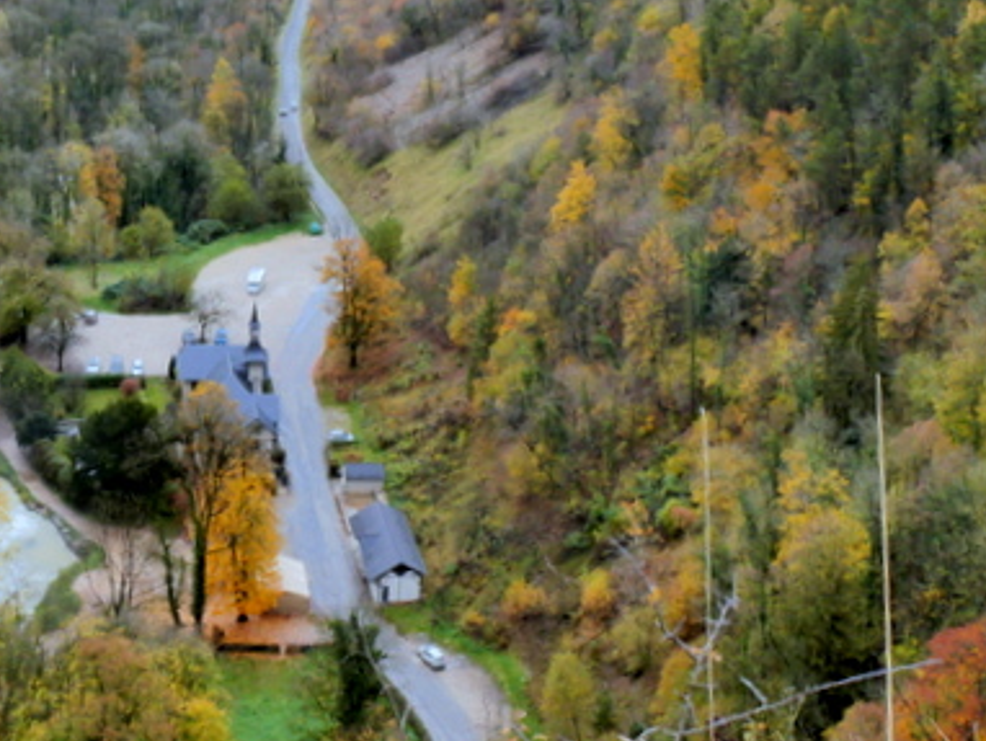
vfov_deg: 21.5
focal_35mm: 67
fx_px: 1910
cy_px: 88
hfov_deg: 28.7
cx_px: 292
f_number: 14
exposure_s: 1/8
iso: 800
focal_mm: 16
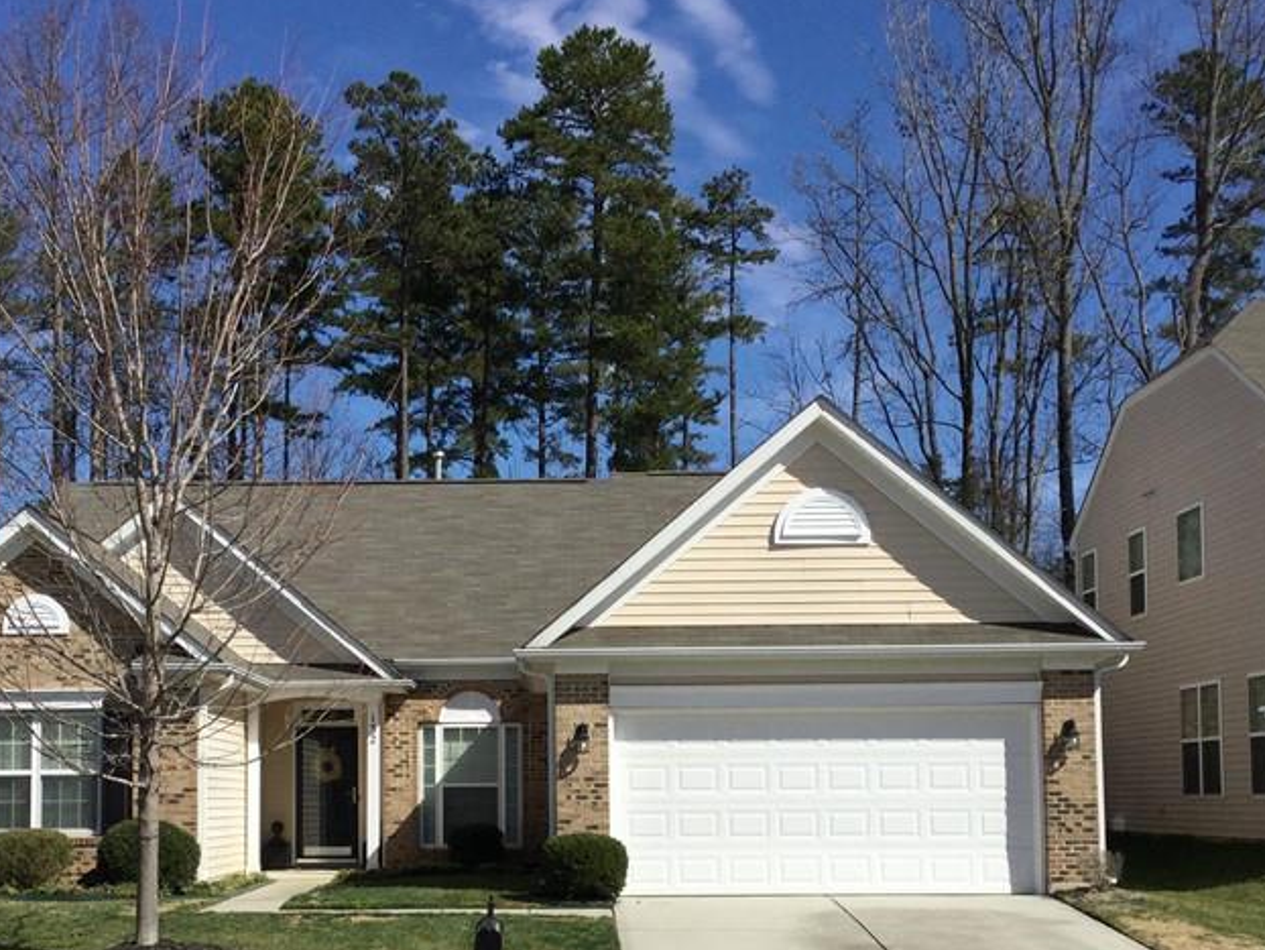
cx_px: 529
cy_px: 673
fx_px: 1864
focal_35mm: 51
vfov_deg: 28.3
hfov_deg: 37.4
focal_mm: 3.3
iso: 25
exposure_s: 1/2551
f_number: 2.4
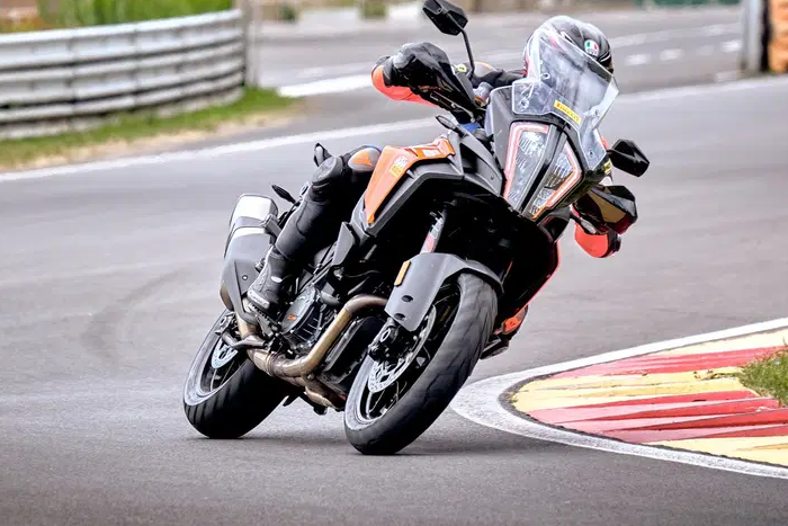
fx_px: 11252
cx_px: 358
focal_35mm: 514
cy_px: 141
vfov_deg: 2.7
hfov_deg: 4.0
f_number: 4.8
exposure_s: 1/1000
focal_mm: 200
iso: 250
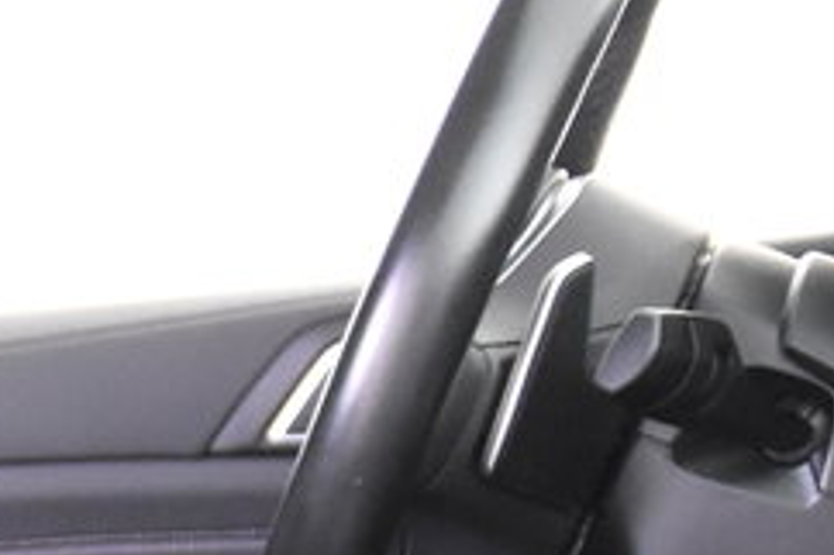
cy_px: 1298
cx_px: -1099
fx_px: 3681
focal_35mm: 159
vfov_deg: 8.0
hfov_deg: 11.1
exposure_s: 1/30
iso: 4500
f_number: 2.8
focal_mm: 20
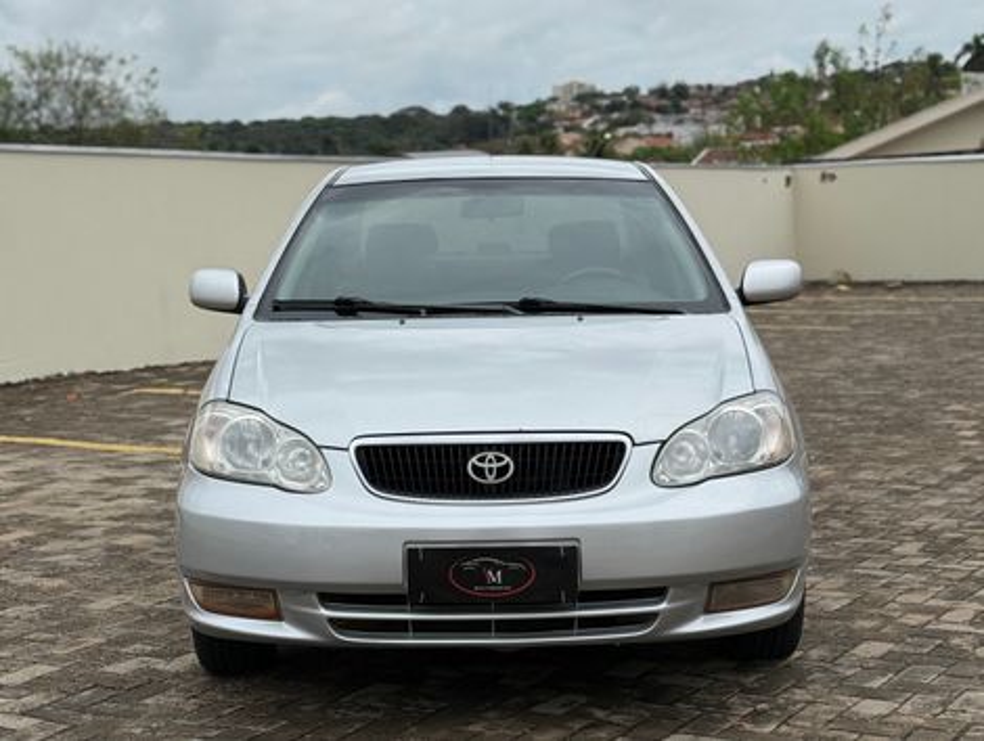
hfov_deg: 39.6
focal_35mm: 48
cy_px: 370
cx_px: 492
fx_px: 1367
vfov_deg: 30.3
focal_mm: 6.76
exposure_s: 1/3704
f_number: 1.78
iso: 64
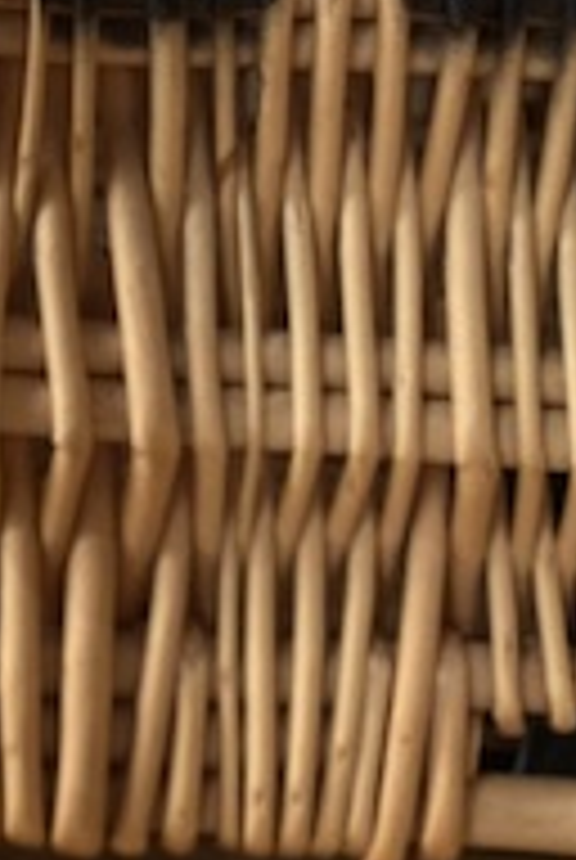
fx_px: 2702
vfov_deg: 17.6
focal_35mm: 113
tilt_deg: -14.7
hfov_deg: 11.3
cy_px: -23
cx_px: -468
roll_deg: +2.0
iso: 64
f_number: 1.8
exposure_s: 1/122
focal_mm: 4.25
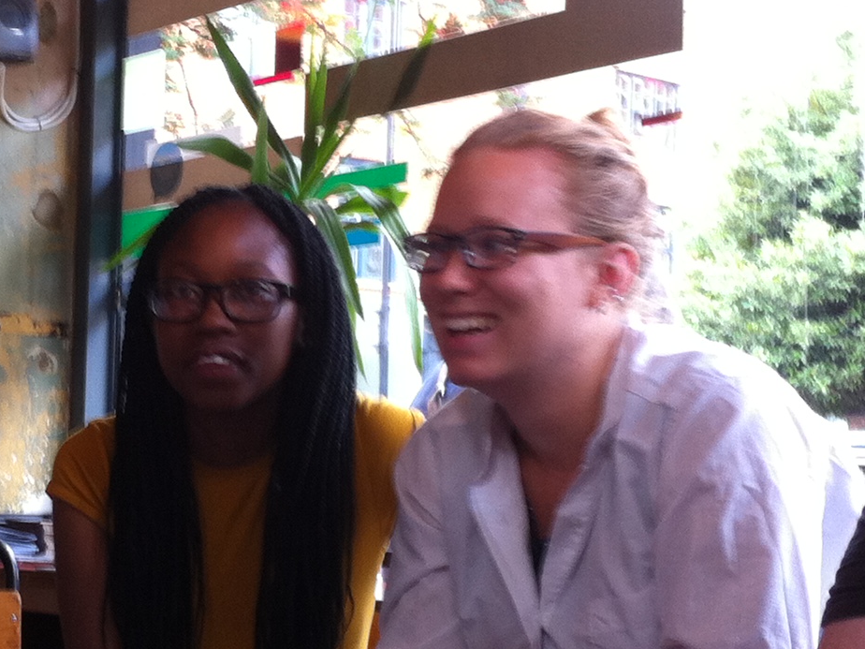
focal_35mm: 98
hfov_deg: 19.7
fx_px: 2449
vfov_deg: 15.0
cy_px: 463
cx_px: 117
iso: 80
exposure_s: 1/15
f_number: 2.8
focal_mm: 3.85
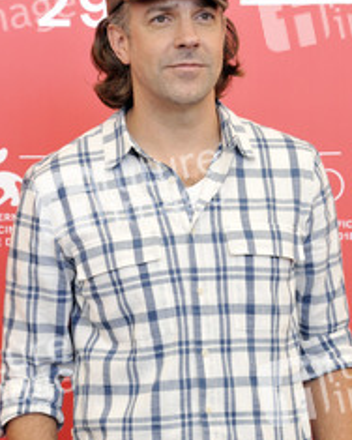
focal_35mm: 195
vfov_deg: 9.9
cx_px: 184
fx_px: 2539
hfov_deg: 7.9
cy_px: 288
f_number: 8
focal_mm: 122
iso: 1000
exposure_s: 1/200
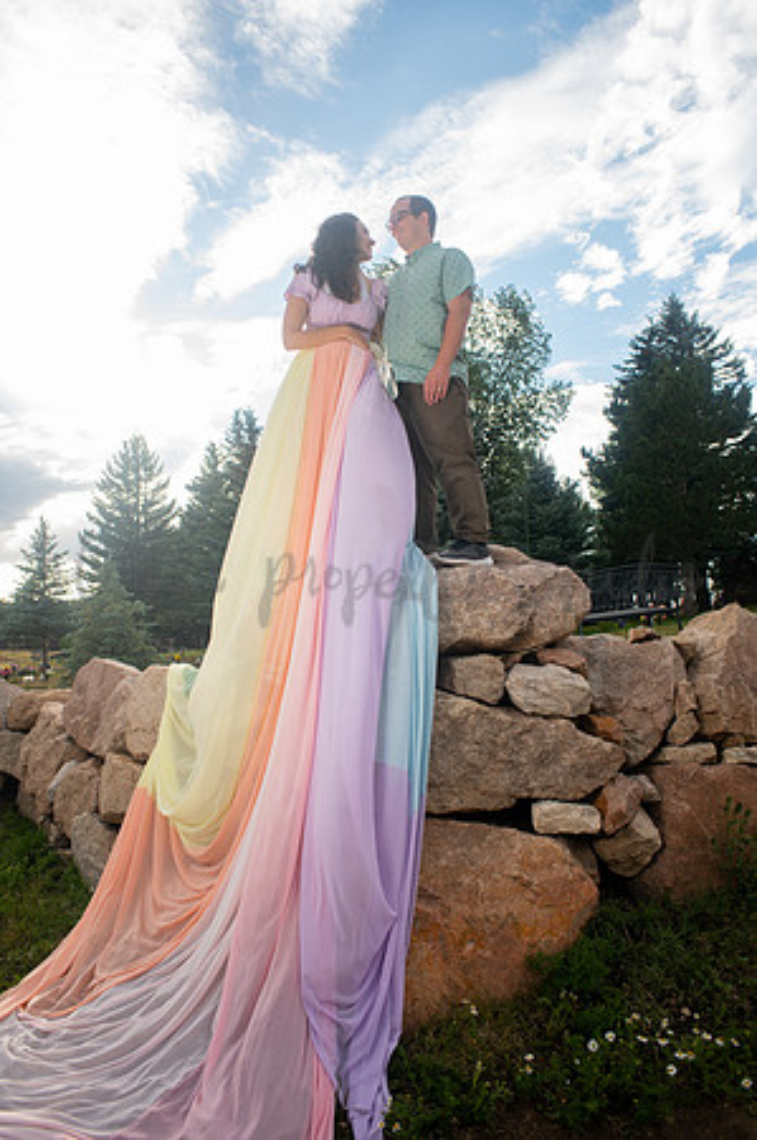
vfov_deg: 65.5
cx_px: 378
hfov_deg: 46.3
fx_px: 885
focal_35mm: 28
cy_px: 570
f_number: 6.3
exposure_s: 1/200
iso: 100
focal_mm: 28
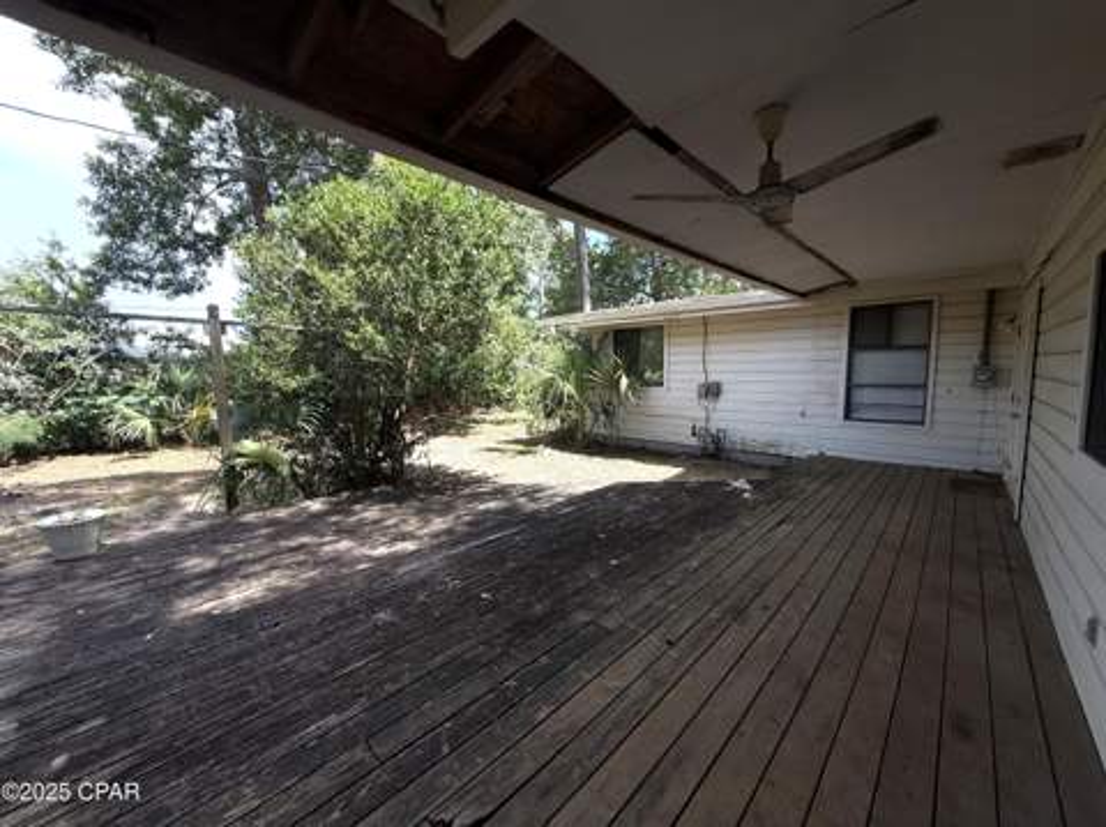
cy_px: 414
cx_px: 553
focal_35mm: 14
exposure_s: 1/770
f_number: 2.2
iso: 50
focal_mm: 2.22
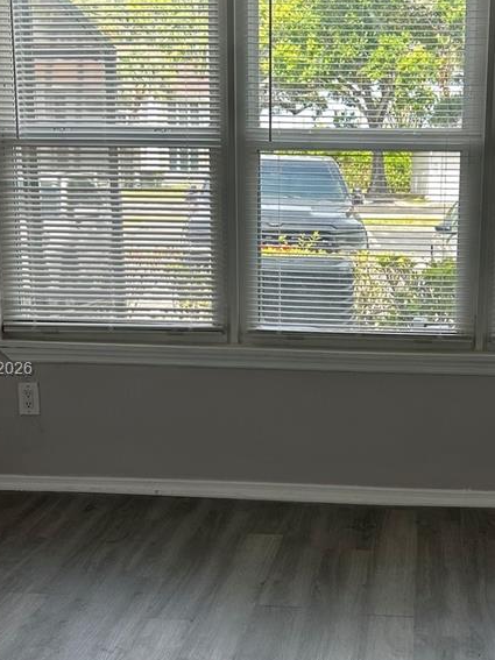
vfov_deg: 34.9
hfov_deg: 26.4
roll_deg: -0.1
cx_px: 341
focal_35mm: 55
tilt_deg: -11.3
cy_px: 370
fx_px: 1049
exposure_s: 1/146
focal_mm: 5.7
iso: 32
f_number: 1.5
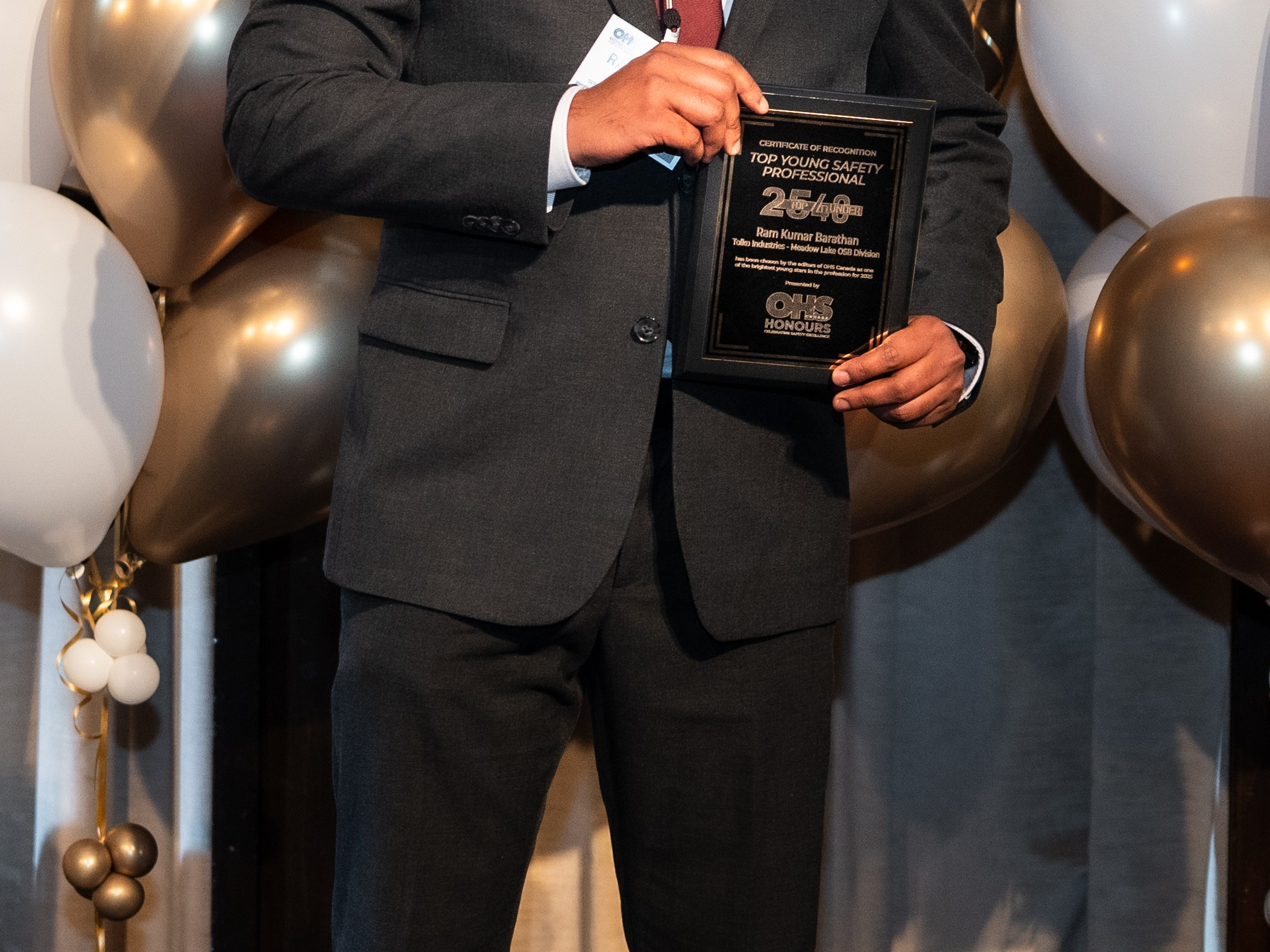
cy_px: 191
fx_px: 4109
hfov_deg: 17.5
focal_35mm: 112
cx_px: 452
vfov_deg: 13.2
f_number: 2.2
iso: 1250
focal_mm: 35
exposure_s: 1/200
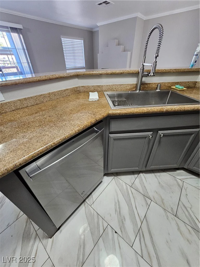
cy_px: 134
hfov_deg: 89.9
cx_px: 100
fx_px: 100
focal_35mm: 13
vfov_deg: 106.2
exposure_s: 1/77
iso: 400
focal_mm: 2.2
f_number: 2.2
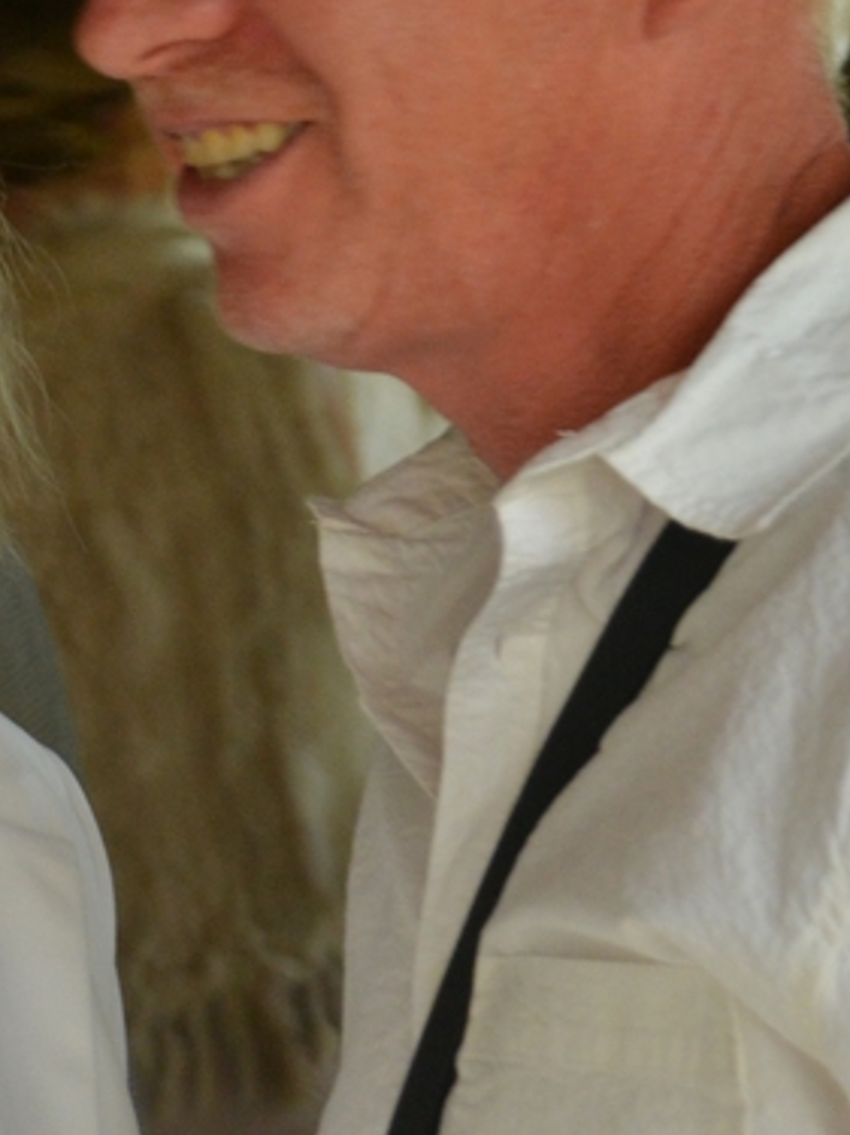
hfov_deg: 7.5
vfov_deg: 10.0
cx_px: -162
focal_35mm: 197
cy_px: 536
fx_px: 6453
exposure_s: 1/40
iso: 800
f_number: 4.8
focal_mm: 40
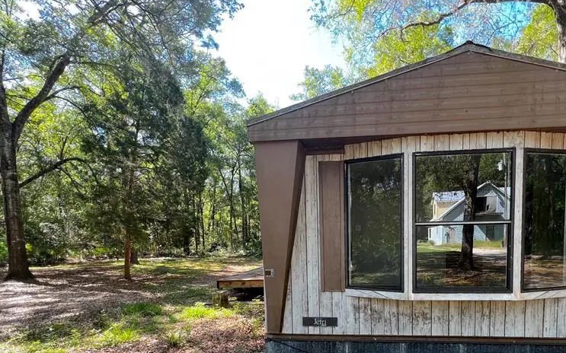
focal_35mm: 19
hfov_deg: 86.8
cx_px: 341
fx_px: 293
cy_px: 259
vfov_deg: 59.3
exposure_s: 1/122
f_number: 1.8
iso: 40
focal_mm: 1.57
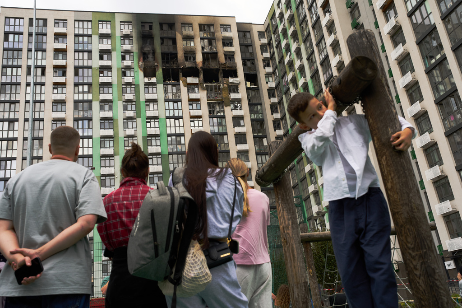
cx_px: 231
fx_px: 449
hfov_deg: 54.4
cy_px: 154
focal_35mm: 35
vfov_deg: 37.8
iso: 250
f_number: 6.3
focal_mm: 35
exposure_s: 1/320
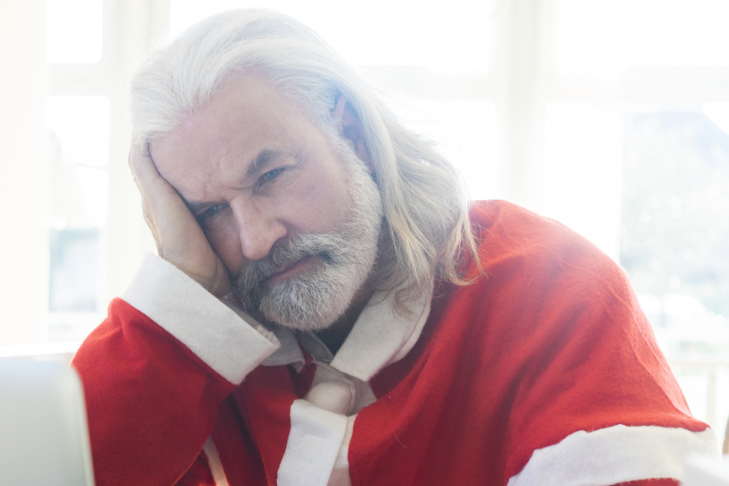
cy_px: 346
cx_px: 382
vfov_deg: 17.9
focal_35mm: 76
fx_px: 1539
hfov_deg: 26.6
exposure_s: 1/125
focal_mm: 35
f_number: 2.8
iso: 250
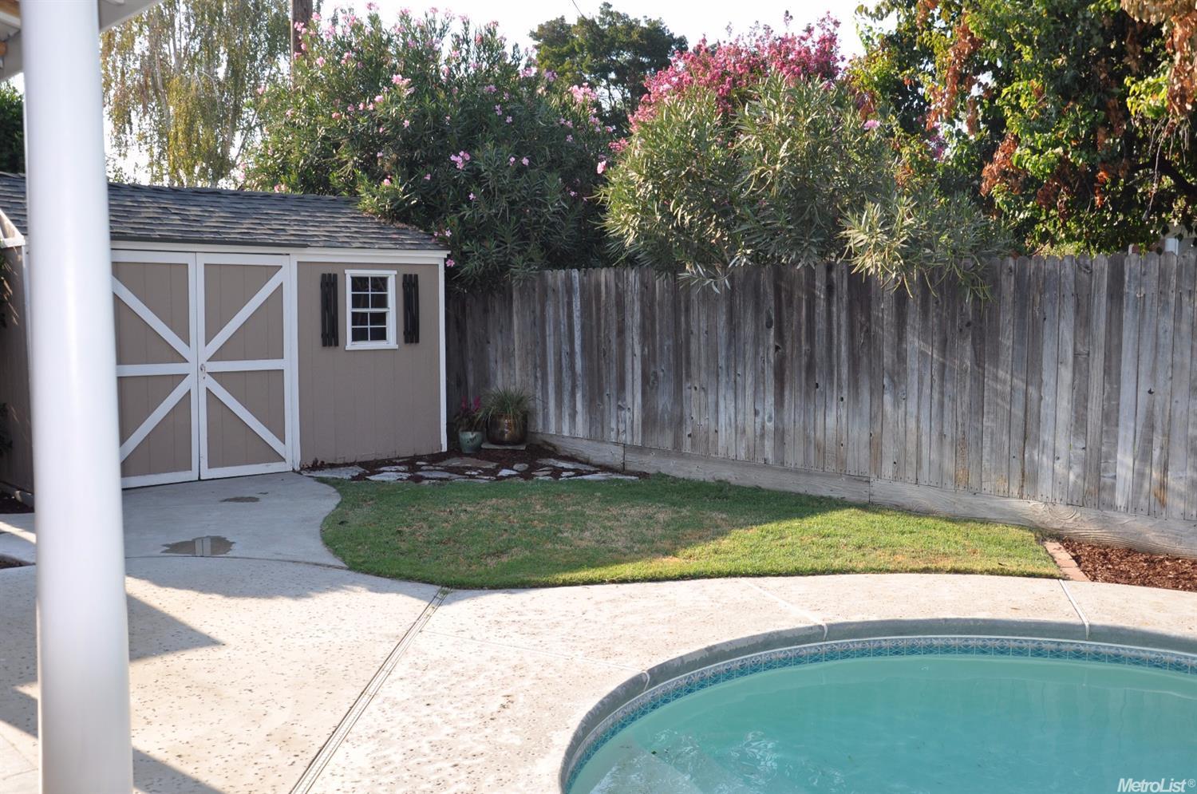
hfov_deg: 57.3
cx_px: 598
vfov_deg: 39.8
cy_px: 397
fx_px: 1095
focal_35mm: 33
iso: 200
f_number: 7.1
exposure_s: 1/200
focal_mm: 22
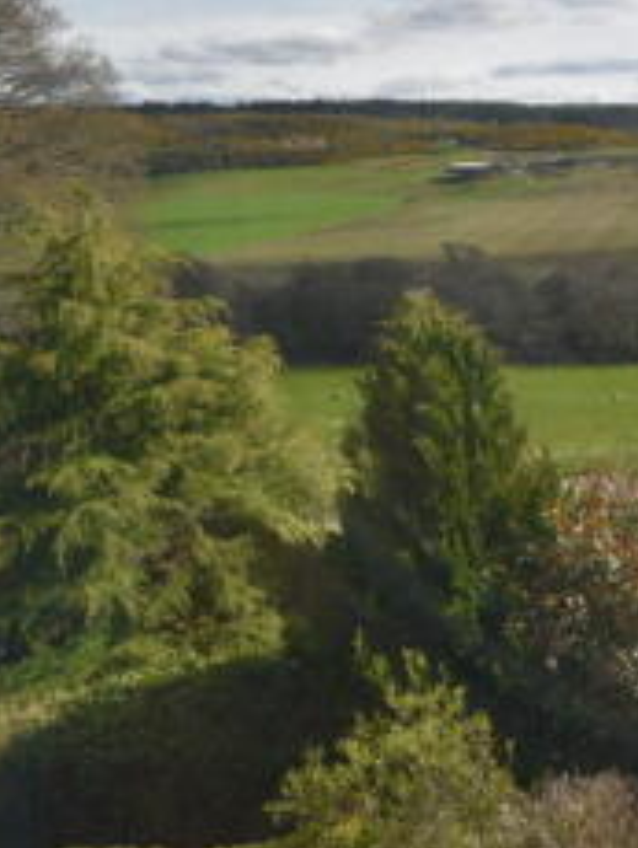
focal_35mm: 41
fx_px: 1006
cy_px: 241
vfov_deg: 44.6
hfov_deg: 28.9
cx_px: 821
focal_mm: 10
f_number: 9
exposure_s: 1/320
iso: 200
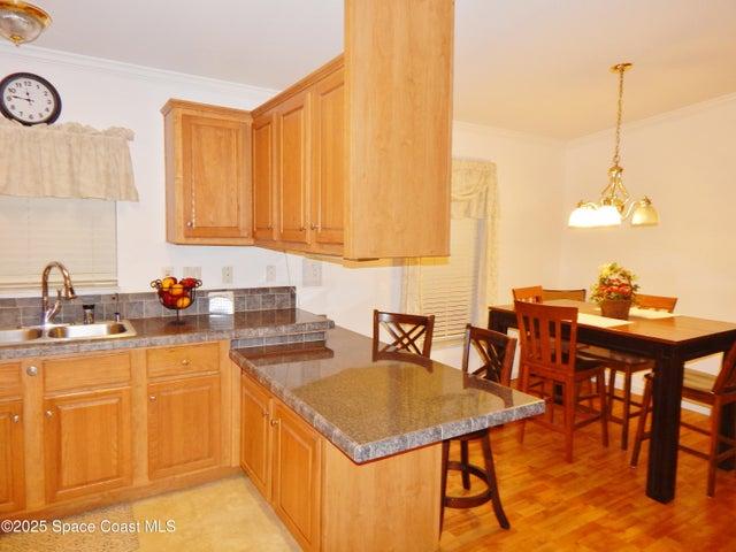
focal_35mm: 22
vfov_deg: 61.1
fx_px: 468
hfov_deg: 76.4
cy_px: 276
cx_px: 368
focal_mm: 4
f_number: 3
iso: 200
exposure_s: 1/30
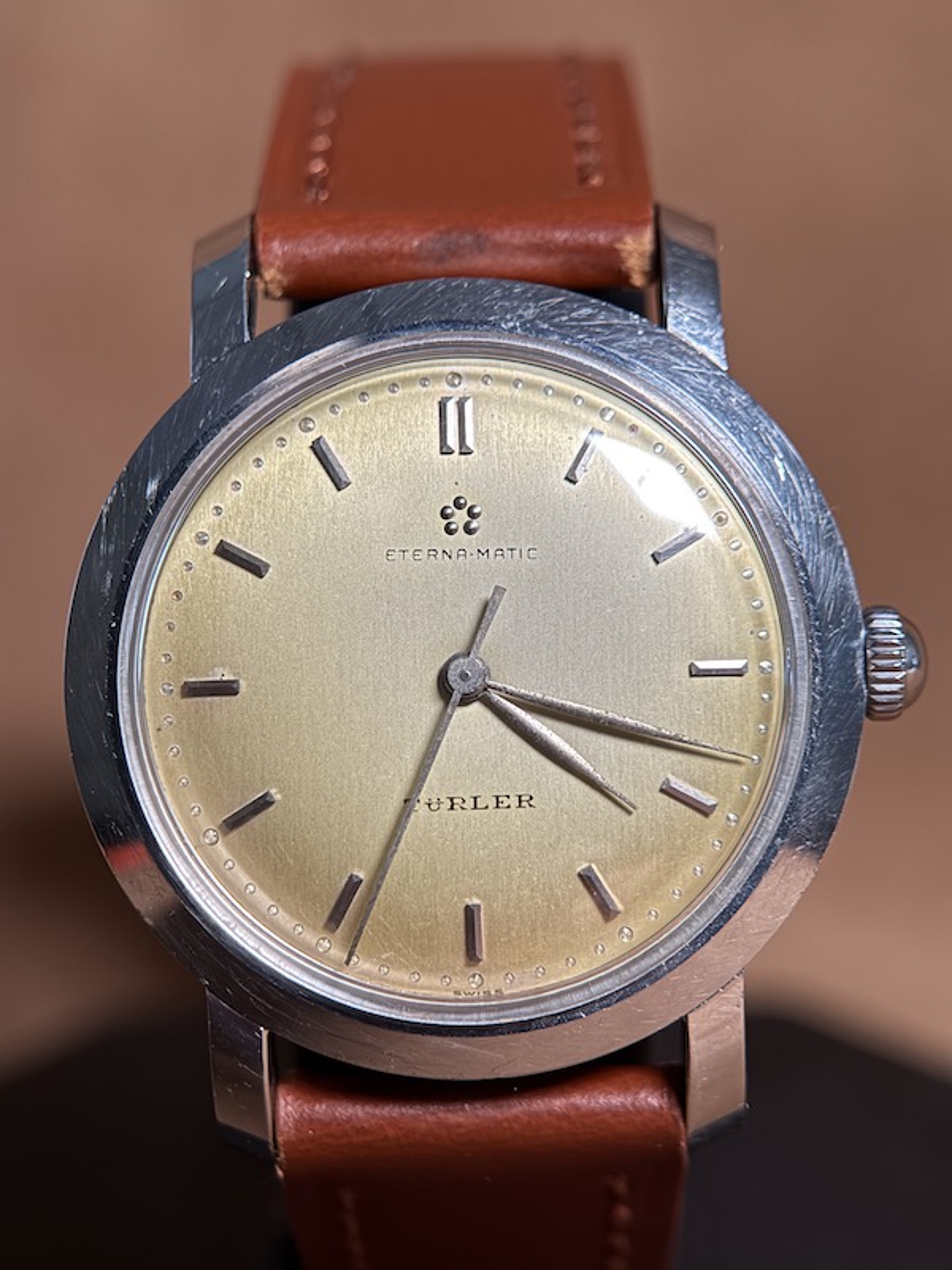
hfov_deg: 30.3
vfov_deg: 39.7
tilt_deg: -21.1
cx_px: 476
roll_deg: -0.1
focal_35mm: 48
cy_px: 635
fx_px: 1760
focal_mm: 6.76
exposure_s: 1/70
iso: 64
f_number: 1.78
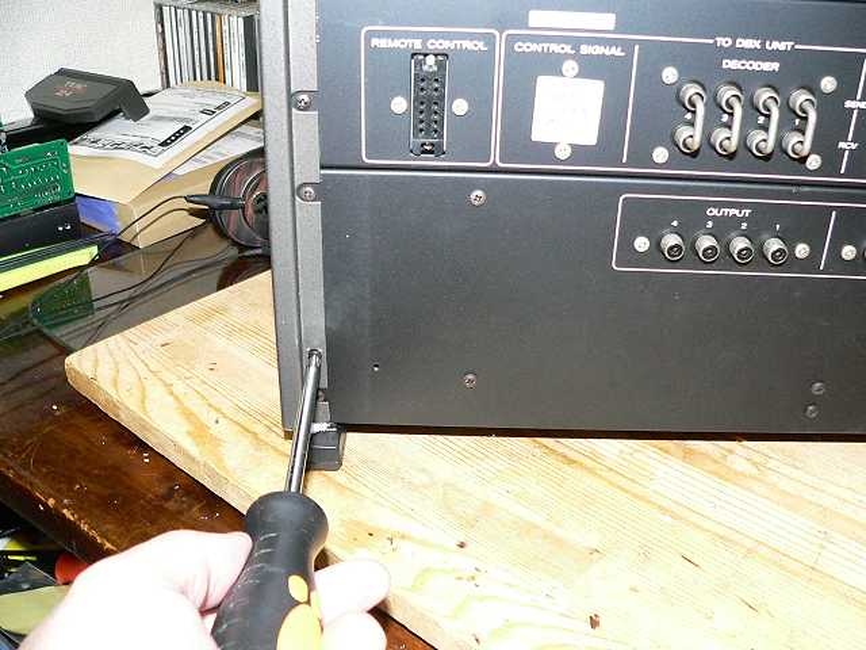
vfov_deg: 39.7
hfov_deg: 51.4
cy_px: 325
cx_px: 433
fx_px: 901
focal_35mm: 36
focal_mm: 6
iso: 400
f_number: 2.8
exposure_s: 1/60
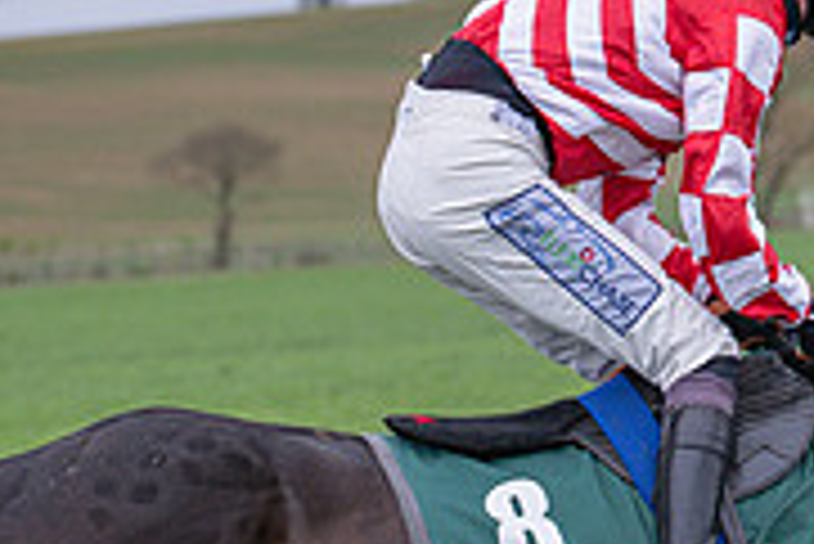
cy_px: 635
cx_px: 637
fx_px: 6336
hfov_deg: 7.3
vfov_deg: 4.9
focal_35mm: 280
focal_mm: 71
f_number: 3.2
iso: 400
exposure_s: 1/1600
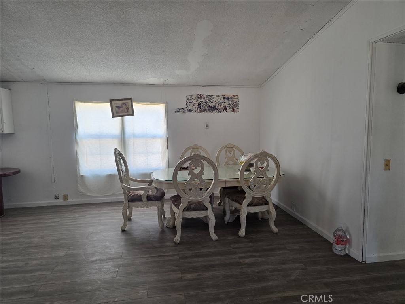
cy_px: 152
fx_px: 269
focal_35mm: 23
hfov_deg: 73.9
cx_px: 202
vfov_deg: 58.9
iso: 250
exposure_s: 1/180
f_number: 1.7
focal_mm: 6.3
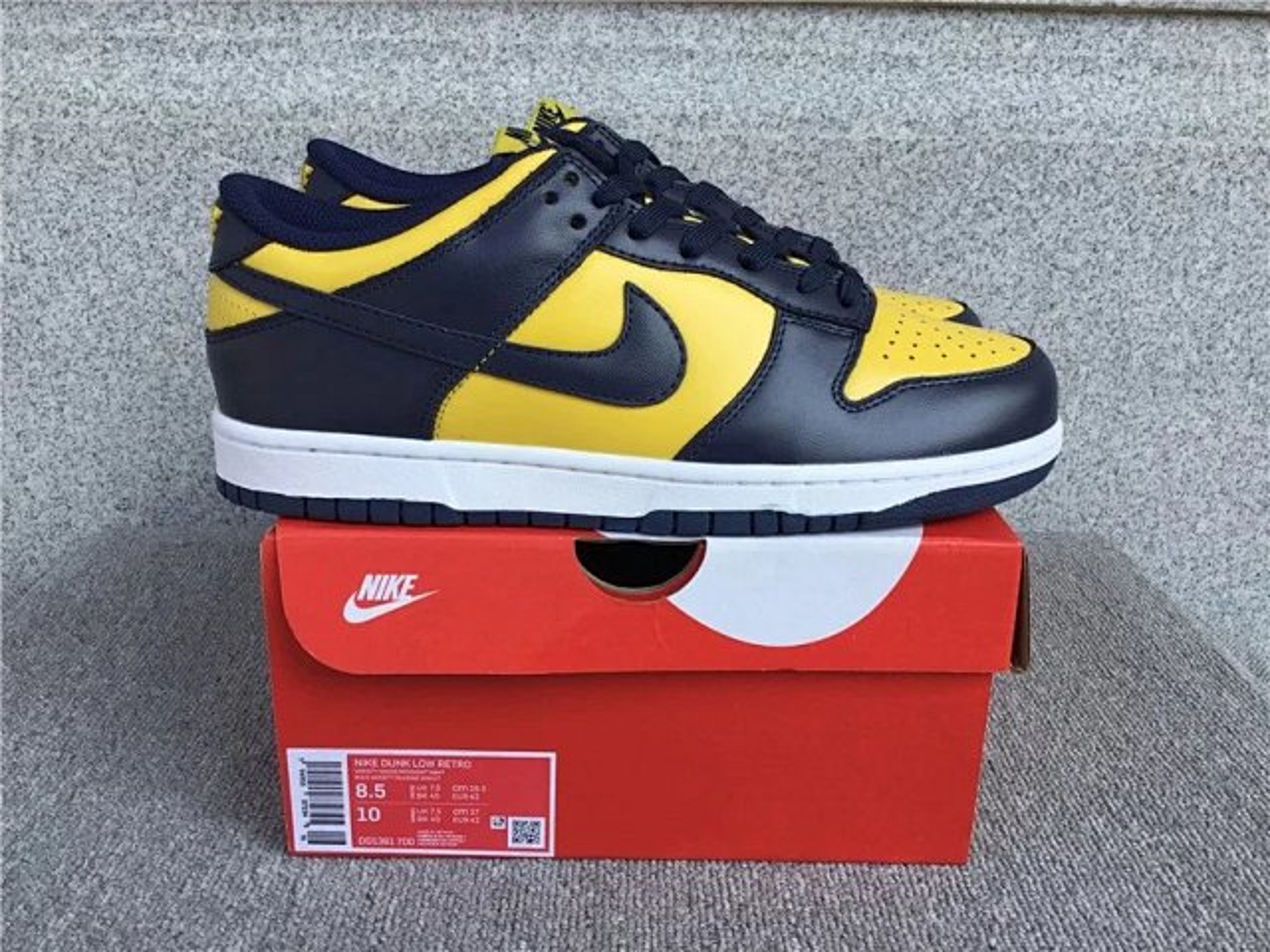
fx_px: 1137
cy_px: 476
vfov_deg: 45.4
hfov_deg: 58.4
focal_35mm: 31
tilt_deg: -18.2
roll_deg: -0.3
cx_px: 635
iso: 25
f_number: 2.4
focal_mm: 3.3
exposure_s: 1/612
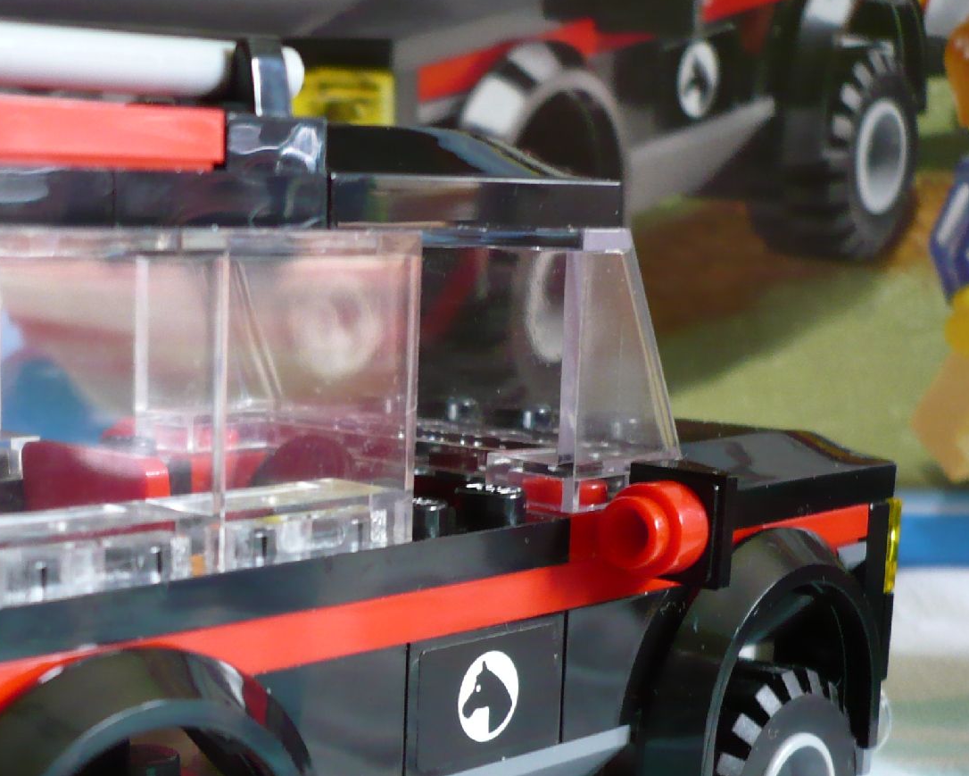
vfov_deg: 24.3
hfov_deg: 29.3
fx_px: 1778
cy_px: 584
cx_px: 111
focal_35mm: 62
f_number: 2.8
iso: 200
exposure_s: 1/30
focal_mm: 5.8
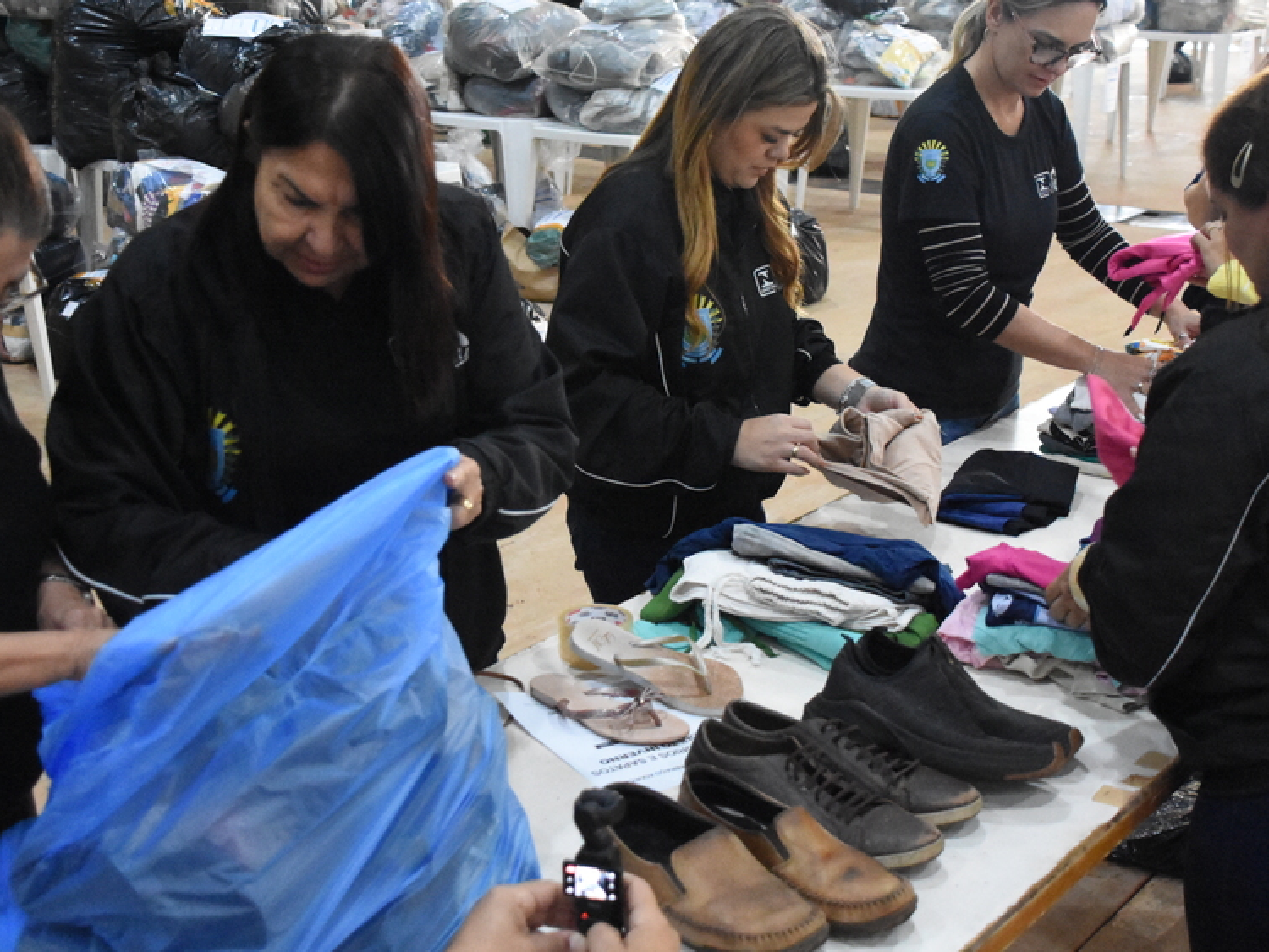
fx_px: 1834
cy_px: 400
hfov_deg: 38.2
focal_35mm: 50
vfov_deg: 29.1
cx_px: 655
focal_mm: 26
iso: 10000
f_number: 4.5
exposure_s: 1/320
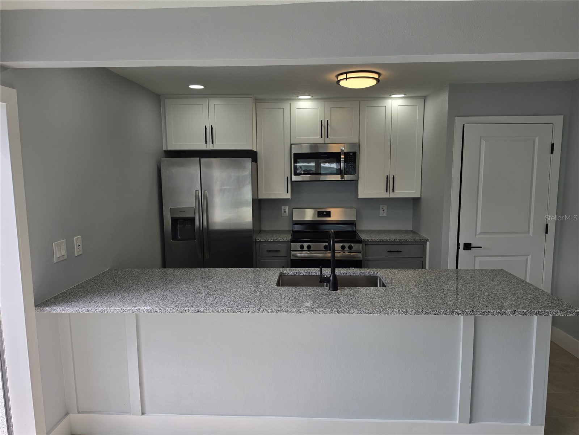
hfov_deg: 73.9
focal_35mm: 23
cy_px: 218
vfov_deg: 58.9
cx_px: 290
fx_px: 385
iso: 10
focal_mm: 6.5
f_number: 1.4
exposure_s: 1/142
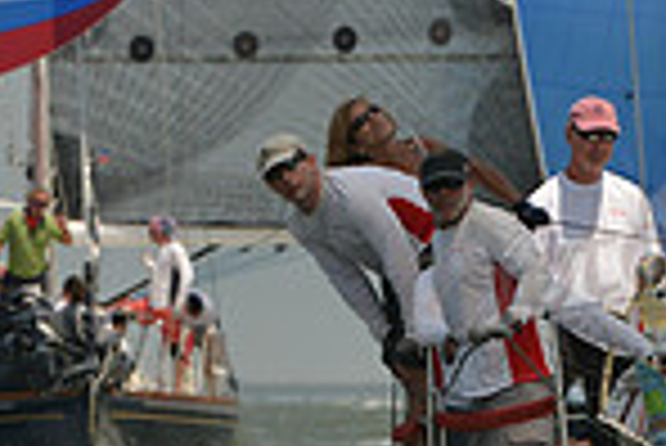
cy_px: 403
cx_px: 1260
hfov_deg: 1.9
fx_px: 20314
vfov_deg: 1.3
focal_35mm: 1097
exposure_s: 1/1250
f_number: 9
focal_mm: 280
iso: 400
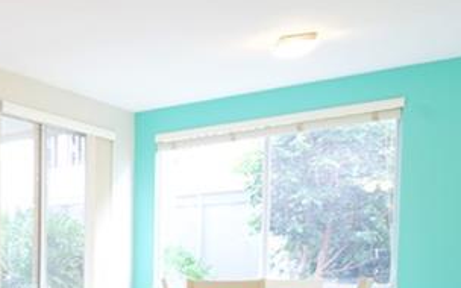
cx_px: -243
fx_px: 691
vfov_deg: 22.3
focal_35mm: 55
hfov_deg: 26.2
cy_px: 314
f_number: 8
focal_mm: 16
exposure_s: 1
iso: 100
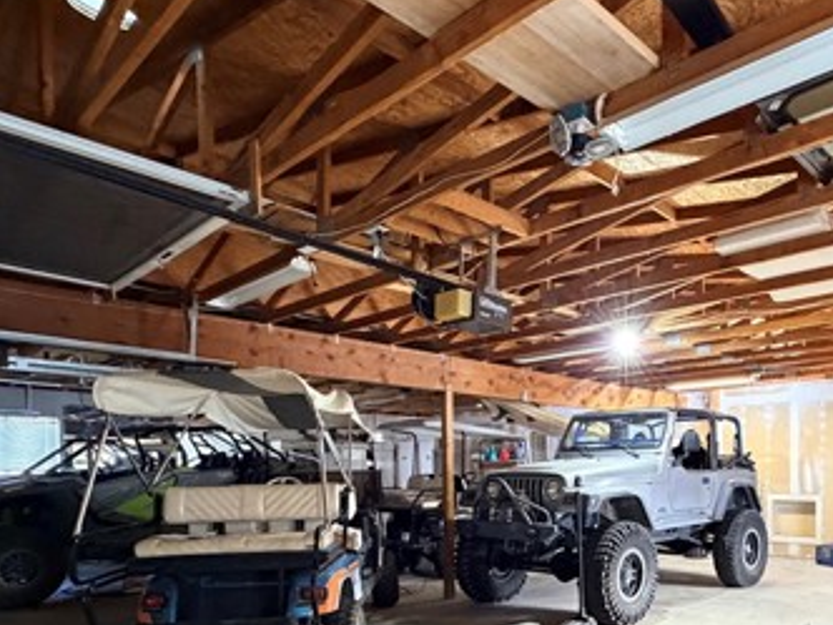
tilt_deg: -1.7
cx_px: 560
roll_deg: +0.3
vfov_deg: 48.8
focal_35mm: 27
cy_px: 487
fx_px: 650
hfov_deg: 63.6
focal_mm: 2.22
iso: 800
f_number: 2.2
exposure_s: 1/60
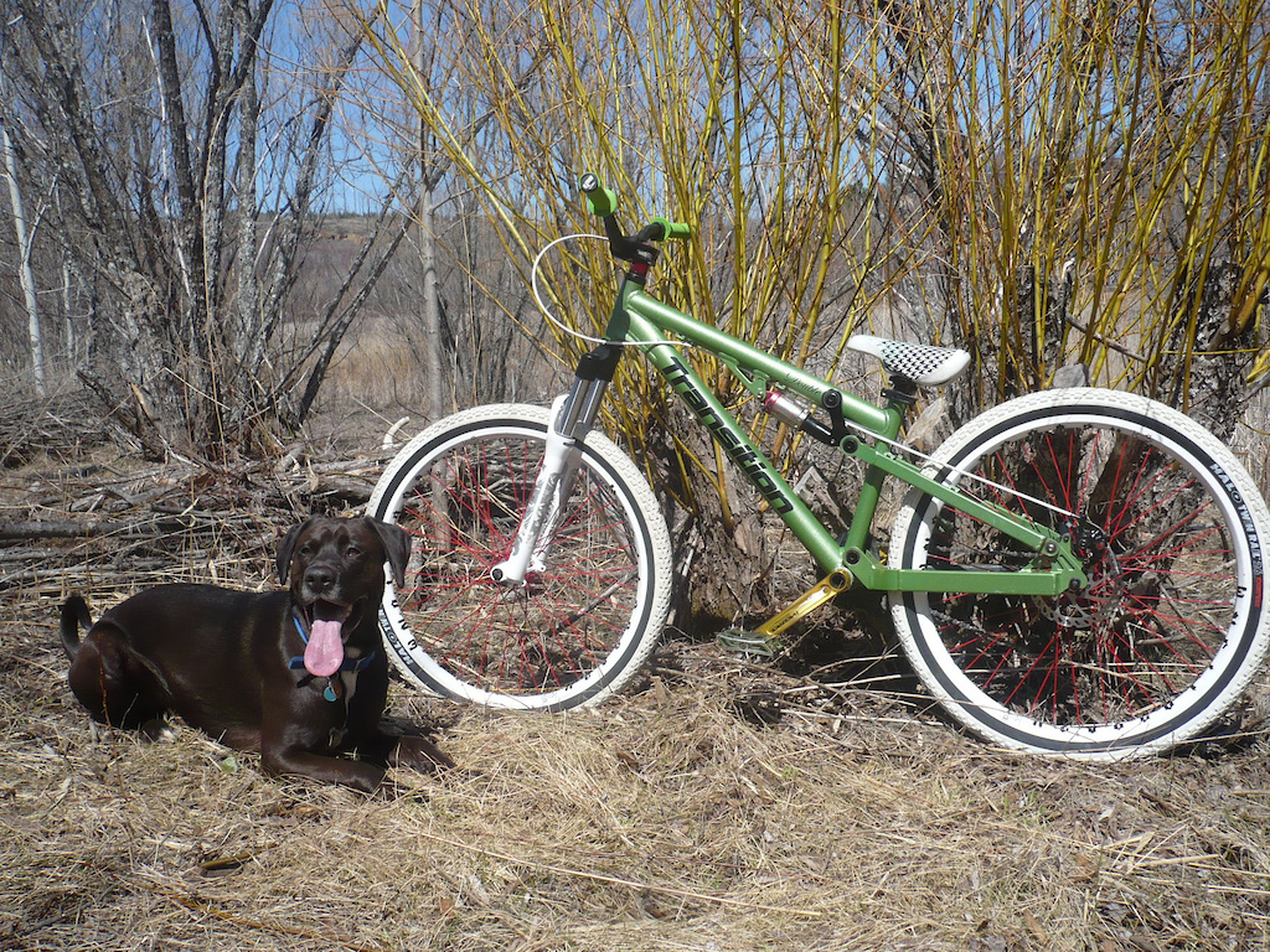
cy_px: 476
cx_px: 635
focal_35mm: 35
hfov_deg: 52.6
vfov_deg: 40.7
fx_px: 1284
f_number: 8
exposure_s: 1/250
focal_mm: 5.8
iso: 100
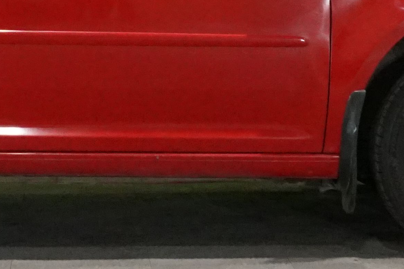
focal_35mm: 189
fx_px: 2121
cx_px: -29
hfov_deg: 10.8
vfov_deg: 7.1
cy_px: -135
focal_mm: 37
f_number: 8
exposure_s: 1/125
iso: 6400
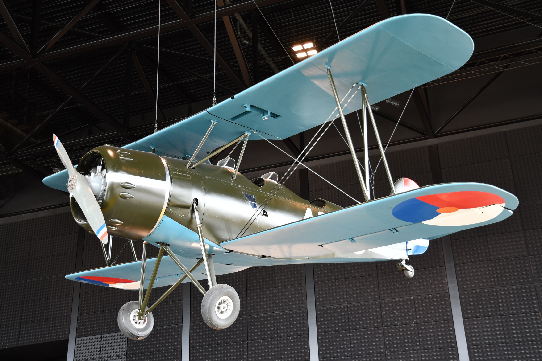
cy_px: 178
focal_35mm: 47
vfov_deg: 28.6
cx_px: 272
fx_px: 708
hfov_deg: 41.9
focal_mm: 30
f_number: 3.2
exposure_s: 1/20
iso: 320
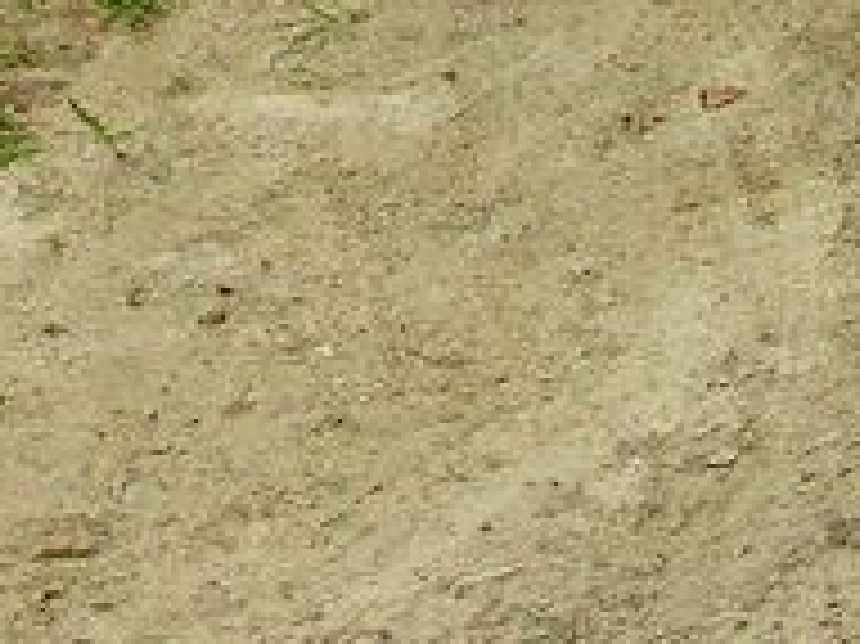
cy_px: -1031
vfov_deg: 6.5
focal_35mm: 215
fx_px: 5338
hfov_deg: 9.1
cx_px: -198
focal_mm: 10.2
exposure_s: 1/250
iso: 100
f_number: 4
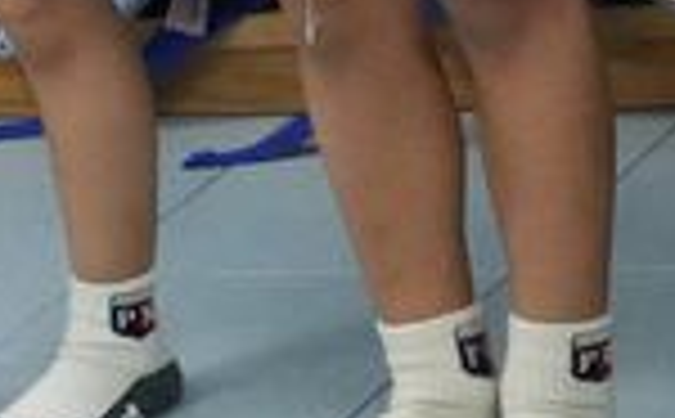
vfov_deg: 3.7
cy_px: -901
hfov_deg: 6.2
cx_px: 994
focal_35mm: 337
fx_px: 6193
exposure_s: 1/125
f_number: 7.1
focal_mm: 33
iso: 8000
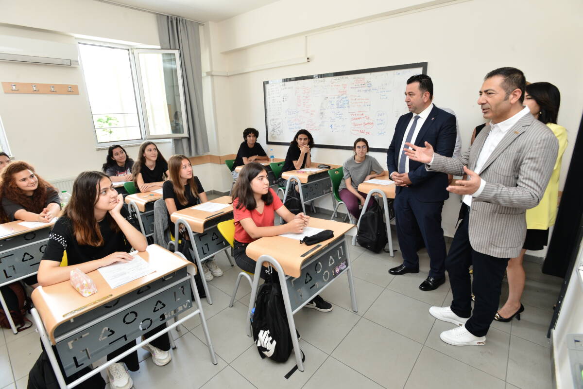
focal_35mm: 17
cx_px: 292
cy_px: 194
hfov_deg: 93.3
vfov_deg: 70.4
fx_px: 275
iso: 900
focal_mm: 17
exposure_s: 1/60
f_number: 6.3
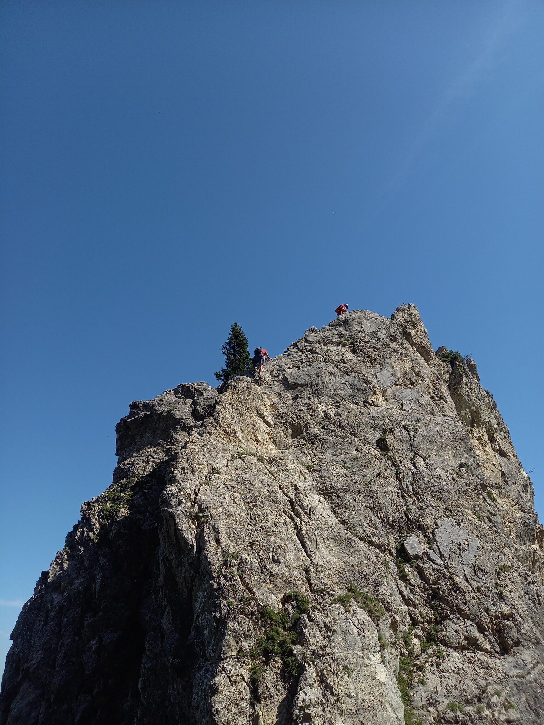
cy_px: 362
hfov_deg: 54.9
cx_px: 272
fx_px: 524
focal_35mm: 25
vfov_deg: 69.4
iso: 50
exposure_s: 1/1218
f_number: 1.8
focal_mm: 4.65
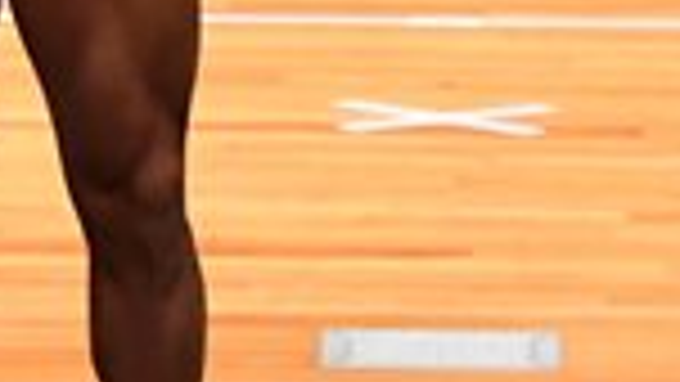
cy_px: -211
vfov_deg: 1.1
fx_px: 19567
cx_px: 561
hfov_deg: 2.0
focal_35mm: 1085
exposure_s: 1/400
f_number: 5.6
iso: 5000
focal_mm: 135
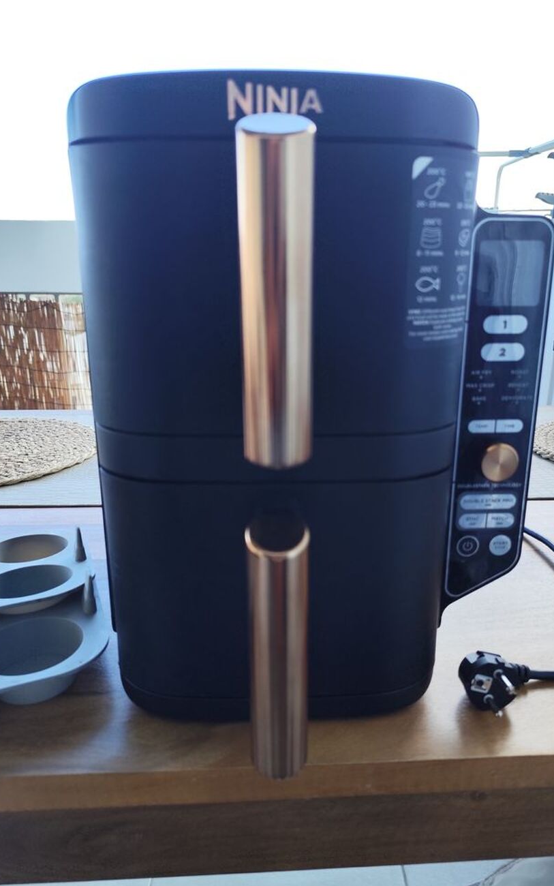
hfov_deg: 49.3
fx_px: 604
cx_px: 298
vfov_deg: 72.5
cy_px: 454
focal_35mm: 25
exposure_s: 1/128
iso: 50
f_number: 1.65
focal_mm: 6.19
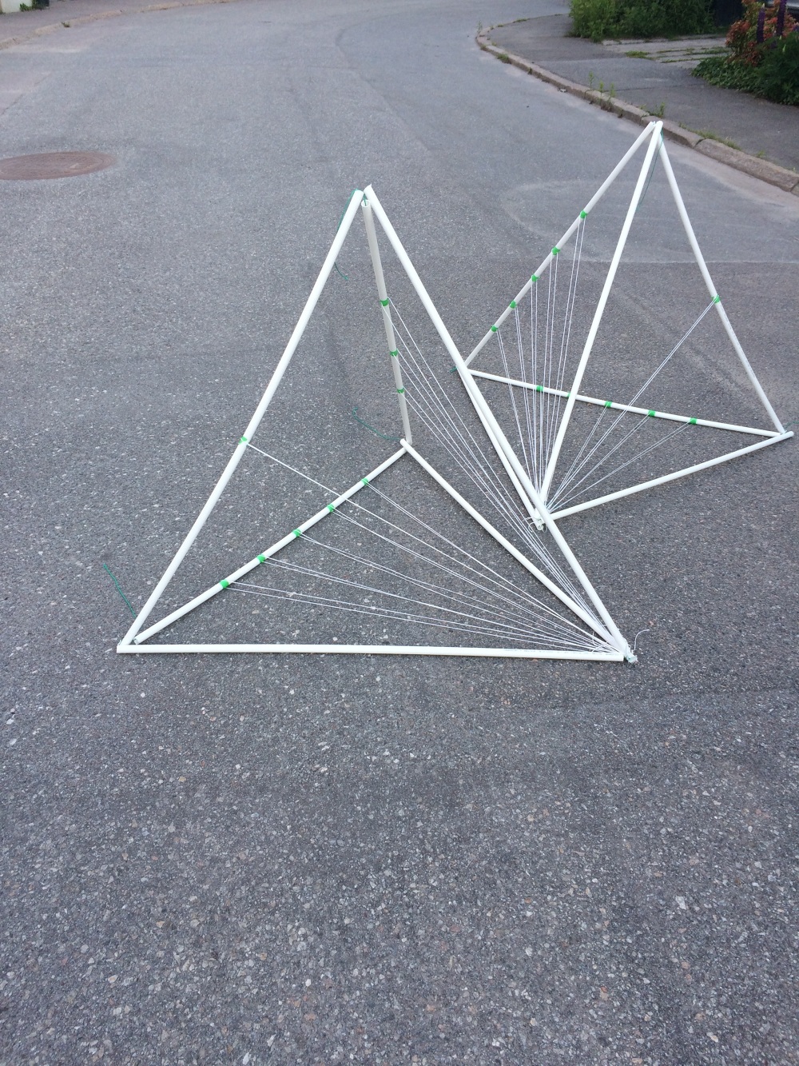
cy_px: 533
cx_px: 400
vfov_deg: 61.7
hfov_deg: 48.2
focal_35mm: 29
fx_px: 892
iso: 32
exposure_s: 1/143
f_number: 2.2
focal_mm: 4.15
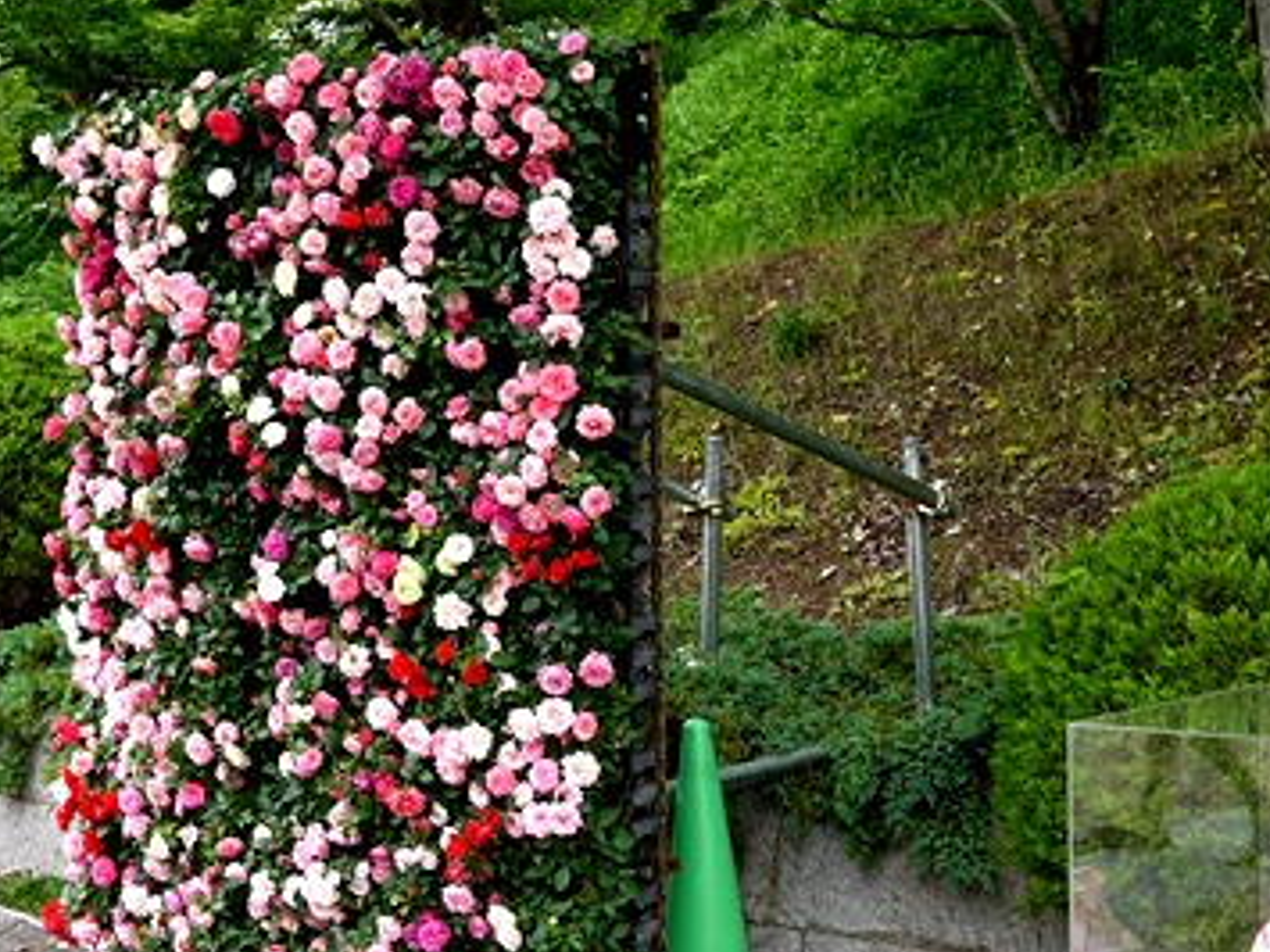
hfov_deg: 29.8
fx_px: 2384
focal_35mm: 65
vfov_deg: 22.6
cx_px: 701
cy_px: 487
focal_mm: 14
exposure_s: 1/160
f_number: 4.5
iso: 160
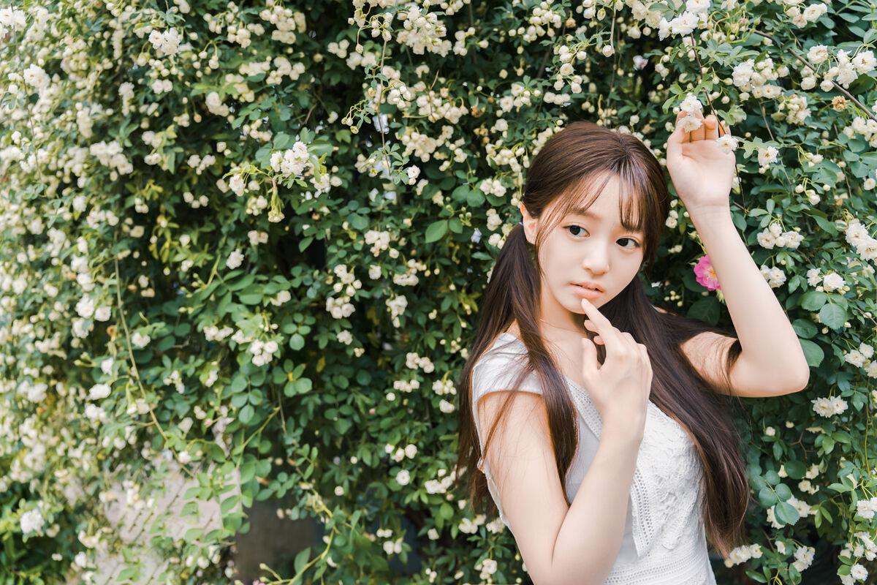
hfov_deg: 65.5
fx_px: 682
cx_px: 438
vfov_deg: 46.4
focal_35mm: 28
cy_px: 292
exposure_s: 1/200
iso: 100
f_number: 2.8
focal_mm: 28
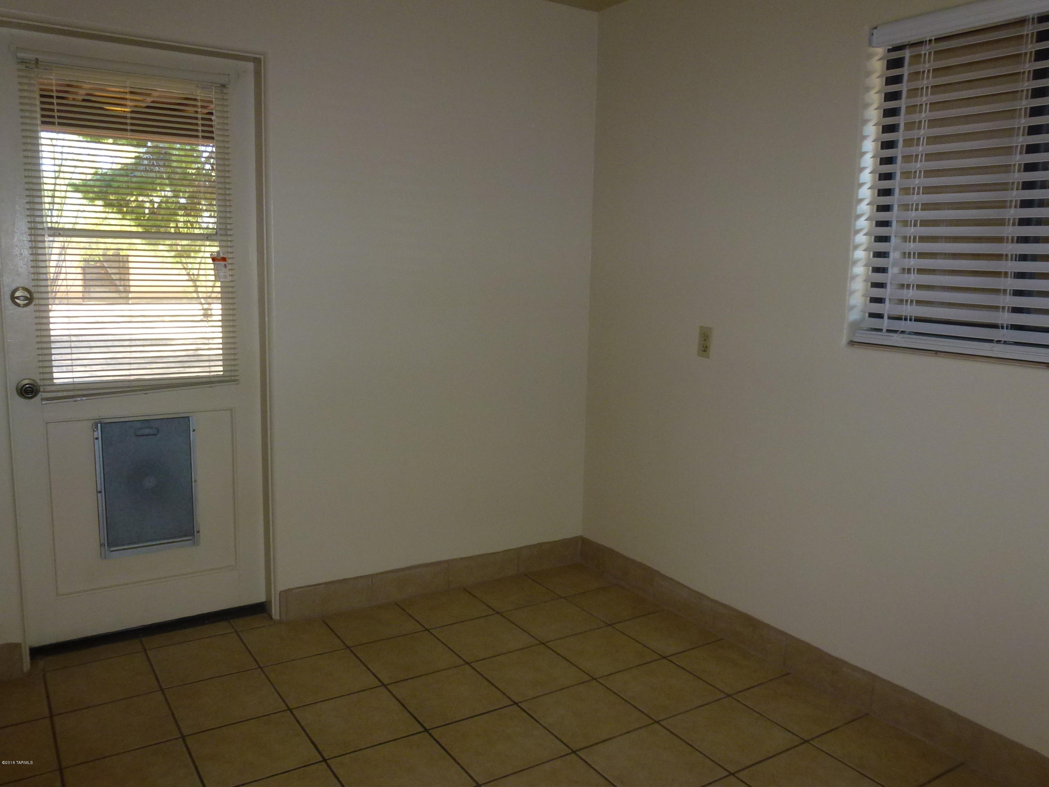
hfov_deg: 67.3
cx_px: 524
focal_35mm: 26
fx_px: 788
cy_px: 394
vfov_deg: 53.1
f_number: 3.4
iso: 160
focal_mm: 4.7
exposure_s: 1/60
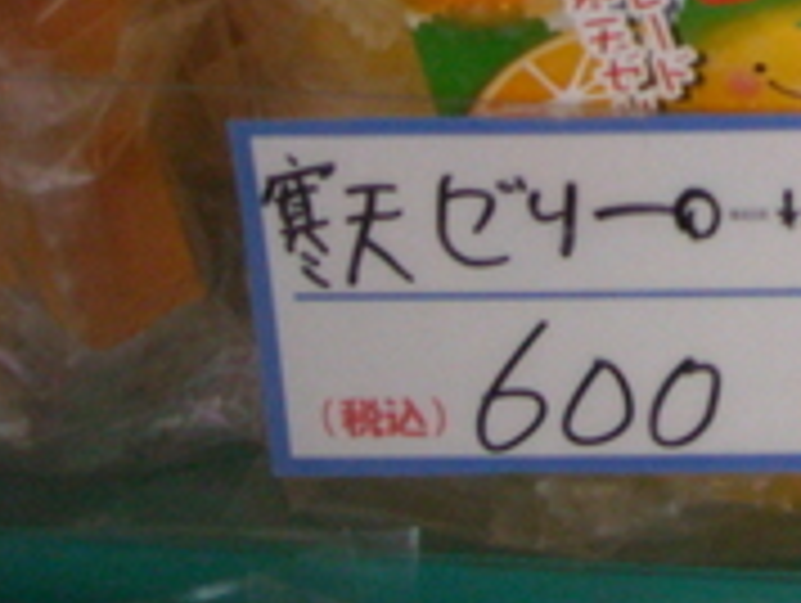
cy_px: -214
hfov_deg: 17.6
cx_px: 1033
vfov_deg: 13.5
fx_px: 2433
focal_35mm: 105
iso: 400
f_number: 2.8
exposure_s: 1/47
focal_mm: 5.7
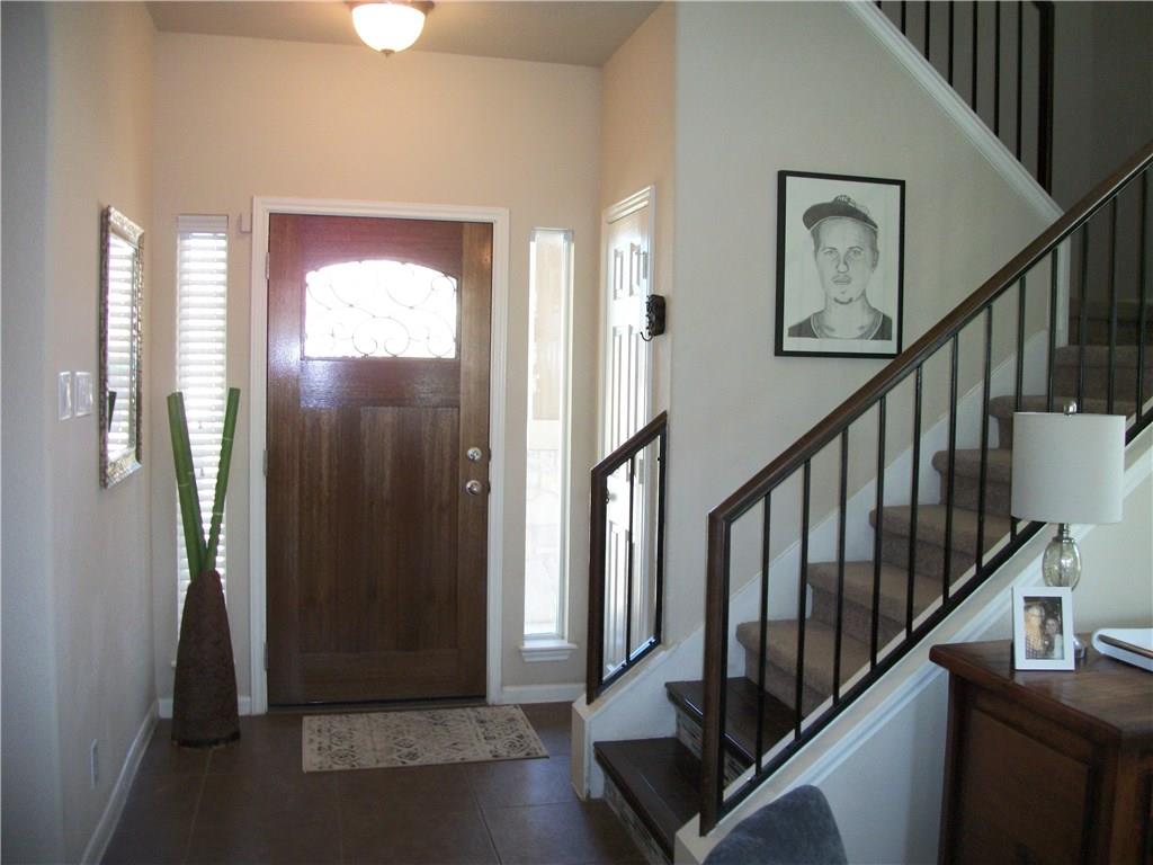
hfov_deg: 56.8
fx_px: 1066
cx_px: 576
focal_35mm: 32
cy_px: 432
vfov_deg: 44.2
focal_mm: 5.7
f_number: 2.9
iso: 160
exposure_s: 1/50
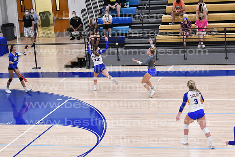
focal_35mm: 105
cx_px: 118
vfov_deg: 13.0
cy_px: 78
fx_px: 686
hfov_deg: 19.5
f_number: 3.2
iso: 6400
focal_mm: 70
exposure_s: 1/1000
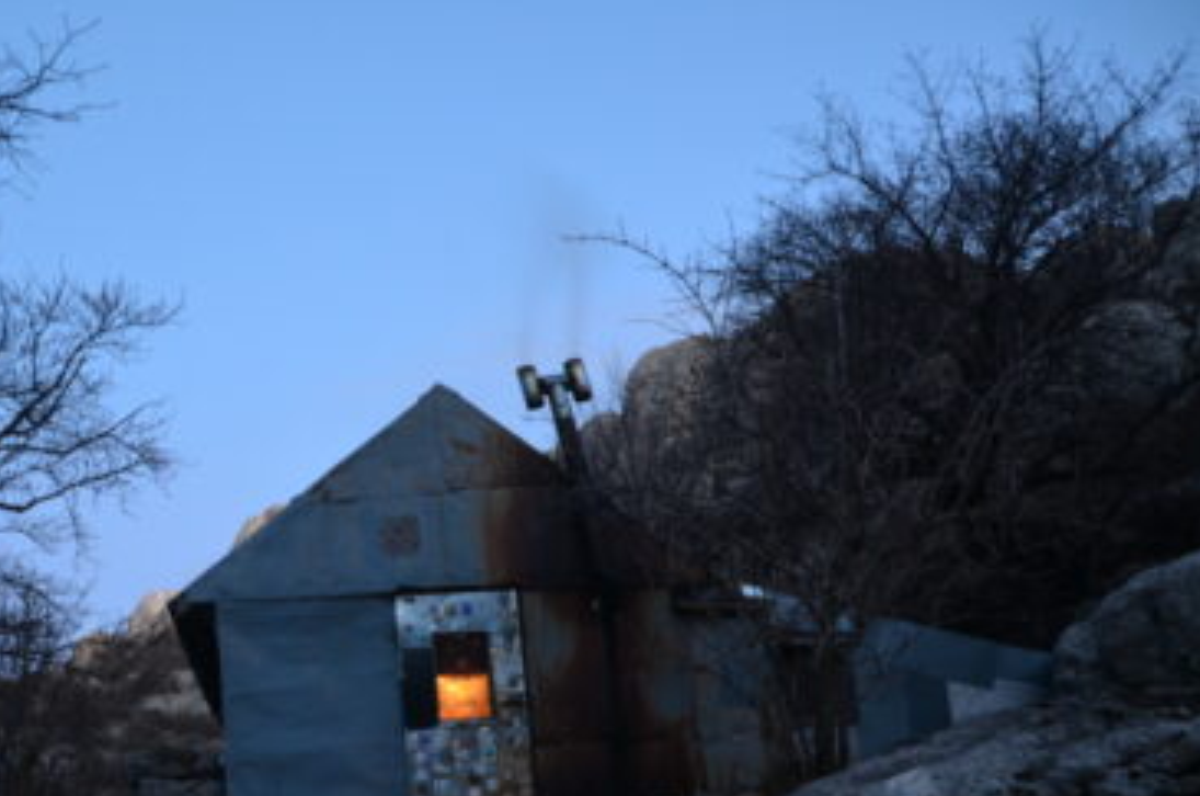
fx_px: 1231
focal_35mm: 37
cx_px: 424
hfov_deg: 51.2
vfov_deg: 35.4
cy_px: 535
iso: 100
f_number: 3.5
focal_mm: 18
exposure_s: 1
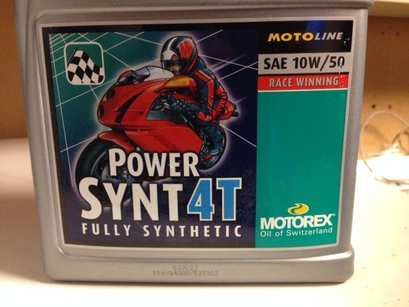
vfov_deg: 42.9
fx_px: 390
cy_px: 154
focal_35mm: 33
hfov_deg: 55.4
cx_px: 204
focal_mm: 4.12
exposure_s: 1/17
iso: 400
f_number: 2.4
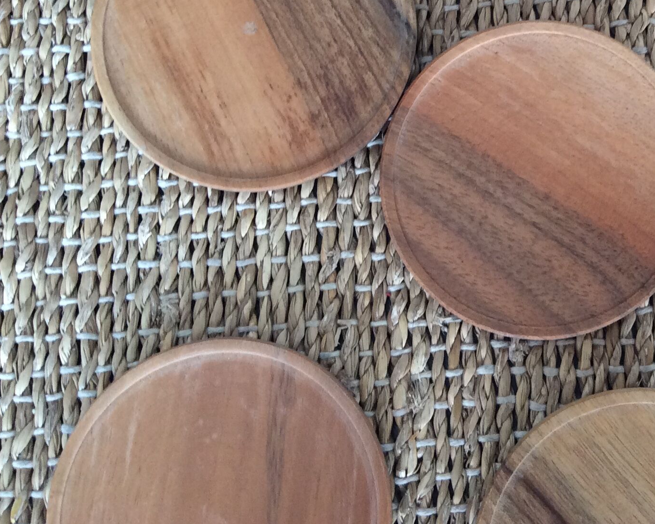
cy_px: 63
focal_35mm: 59
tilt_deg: -79.1
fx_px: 1144
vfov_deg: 25.1
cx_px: 538
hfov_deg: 31.0
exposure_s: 1/24
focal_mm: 3.3
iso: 80
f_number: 2.4
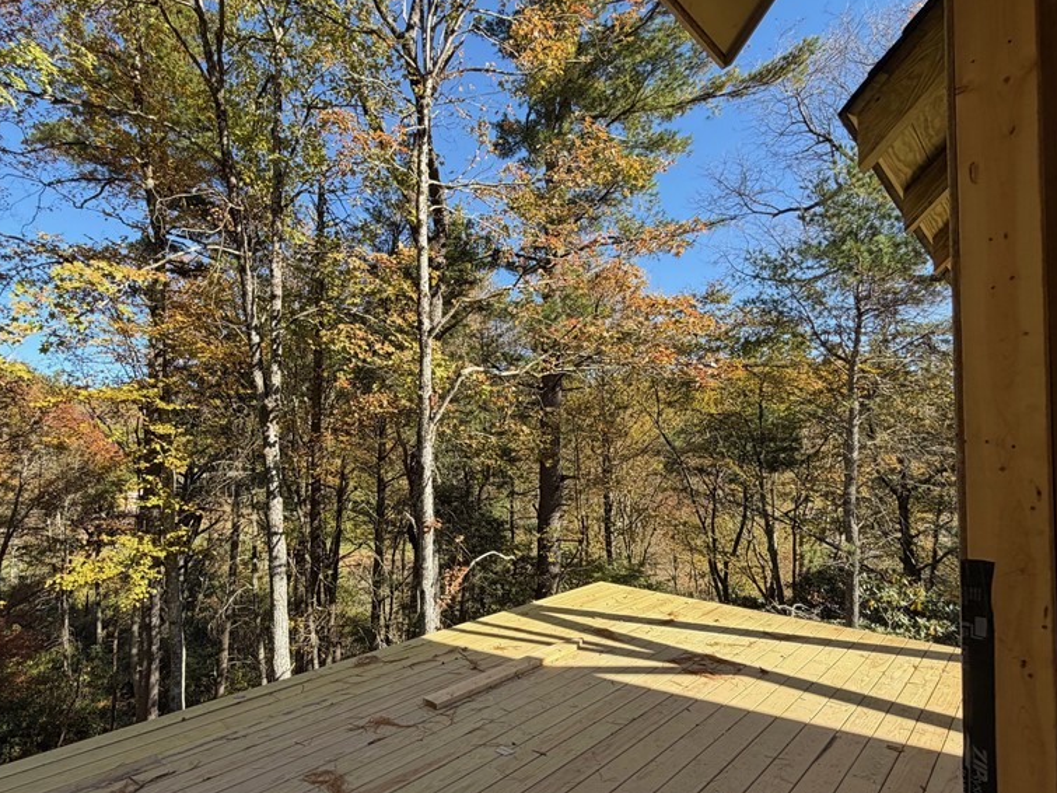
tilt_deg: -1.1
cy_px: 433
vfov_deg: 68.5
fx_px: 580
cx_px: 448
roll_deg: -0.3
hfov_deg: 84.1
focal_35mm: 19
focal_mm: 2.22
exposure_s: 1/502
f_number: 2.2
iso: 50
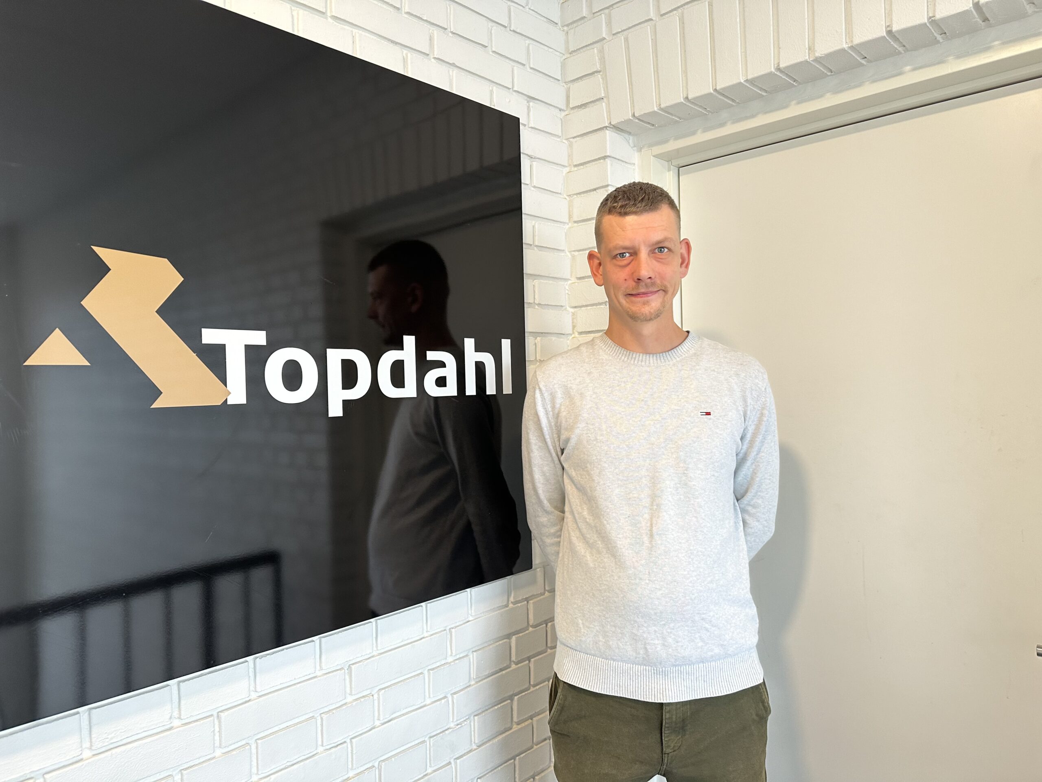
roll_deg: +1.8
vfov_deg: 56.8
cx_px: 521
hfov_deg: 71.6
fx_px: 722
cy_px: 391
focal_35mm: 24
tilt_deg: -0.5
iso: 160
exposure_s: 1/100
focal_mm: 6.86
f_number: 1.78
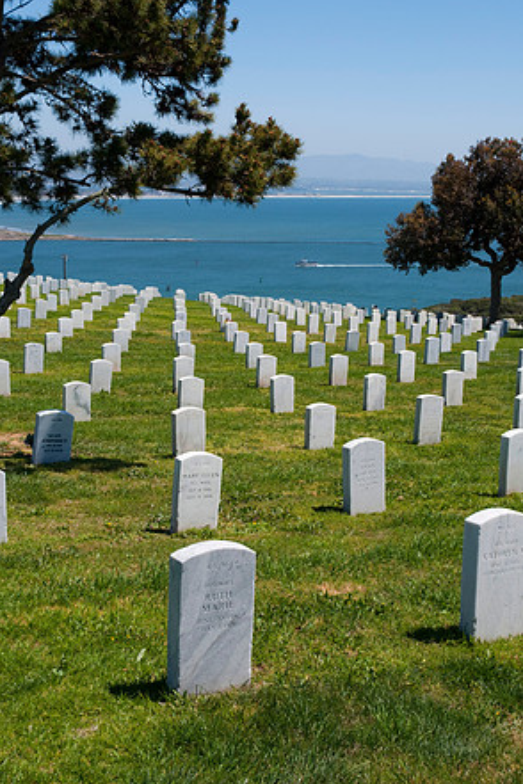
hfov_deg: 26.0
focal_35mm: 52
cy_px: 391
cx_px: 259
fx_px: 1133
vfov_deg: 38.2
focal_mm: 34
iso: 200
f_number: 10
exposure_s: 1/400
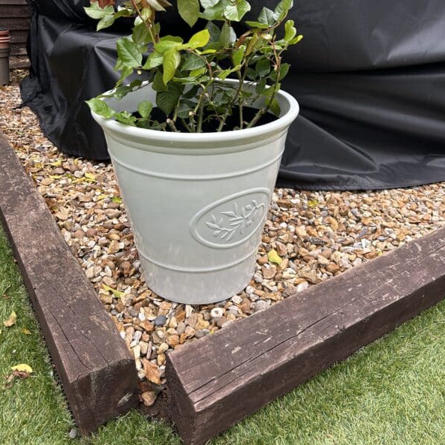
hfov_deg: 52.5
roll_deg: -0.8
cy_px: 156
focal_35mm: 31
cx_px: 223
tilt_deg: -22.6
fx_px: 451
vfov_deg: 51.7
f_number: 1.5
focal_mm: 5.7
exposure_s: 1/311
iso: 50
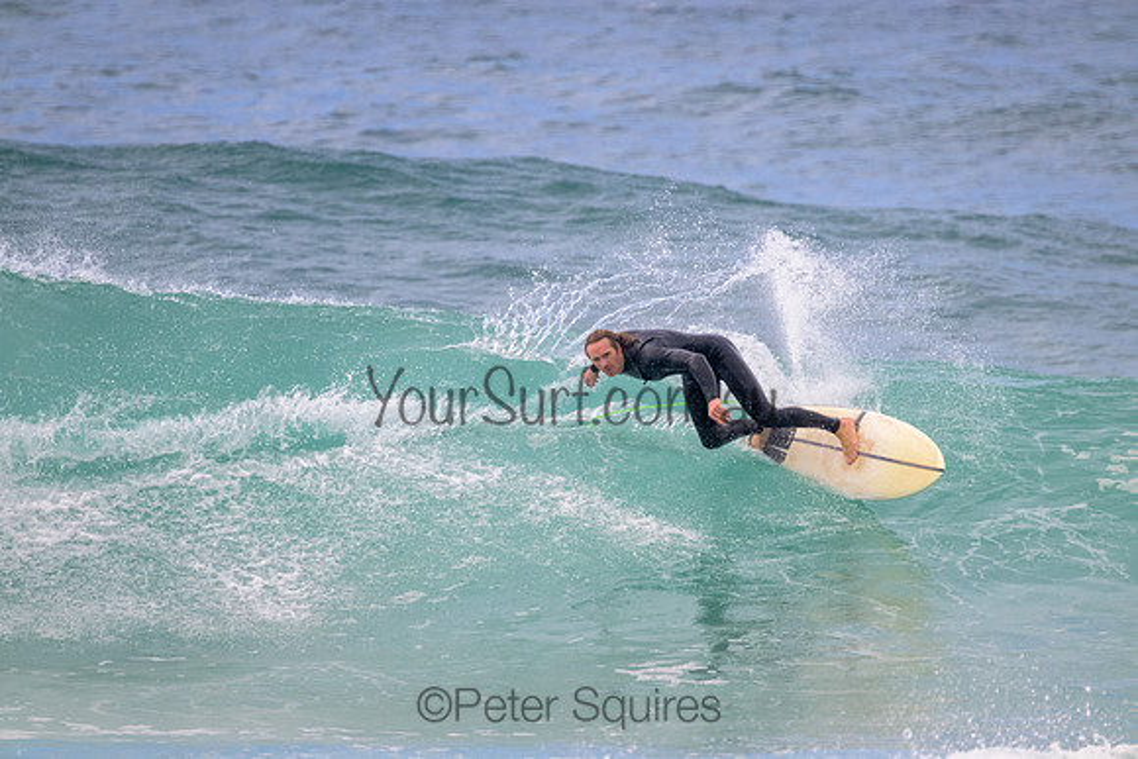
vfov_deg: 1.7
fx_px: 25294
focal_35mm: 800
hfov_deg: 2.6
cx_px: 569
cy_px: 380
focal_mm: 800
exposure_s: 1/2000
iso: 1600
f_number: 11
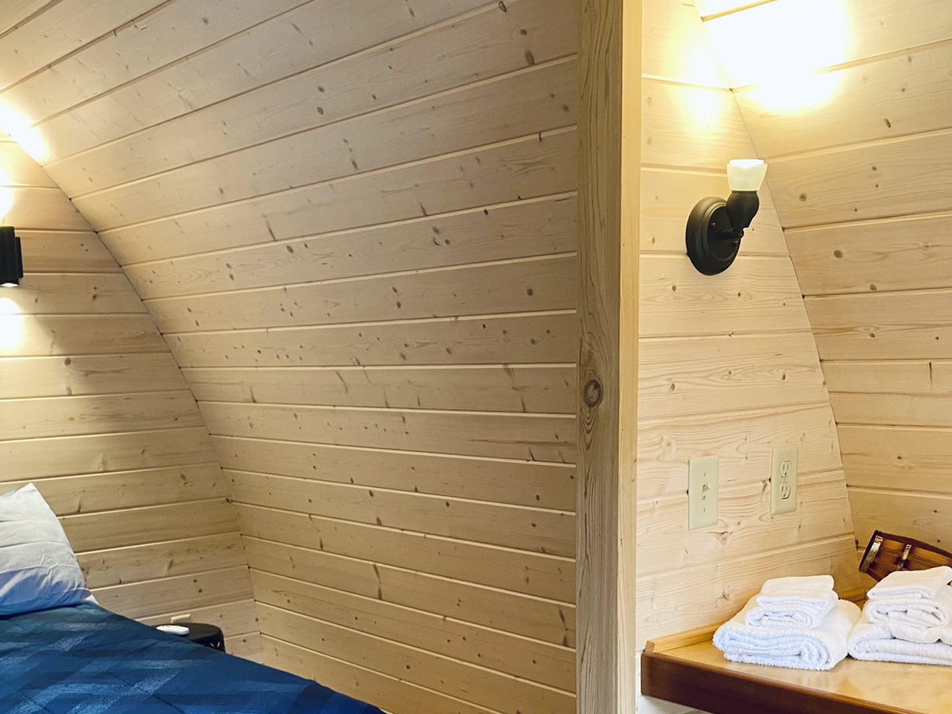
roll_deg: +0.6
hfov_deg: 43.4
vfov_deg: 32.7
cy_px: 573
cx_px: 347
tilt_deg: -10.9
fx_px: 1183
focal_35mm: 43
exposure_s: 1/60
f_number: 1.8
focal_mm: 4.25
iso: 125
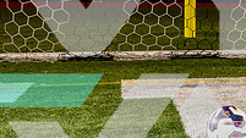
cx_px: 291
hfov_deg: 19.6
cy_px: -9
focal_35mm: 103
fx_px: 672
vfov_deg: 11.6
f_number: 5.6
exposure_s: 1/250
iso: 800
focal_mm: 34
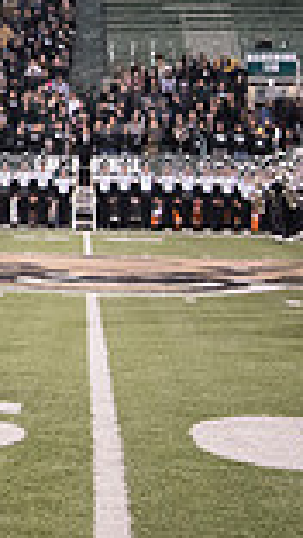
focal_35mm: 136
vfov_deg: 15.7
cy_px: 140
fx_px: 1938
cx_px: -448
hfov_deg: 8.2
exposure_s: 1/1000
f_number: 3.2
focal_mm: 35
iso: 4000
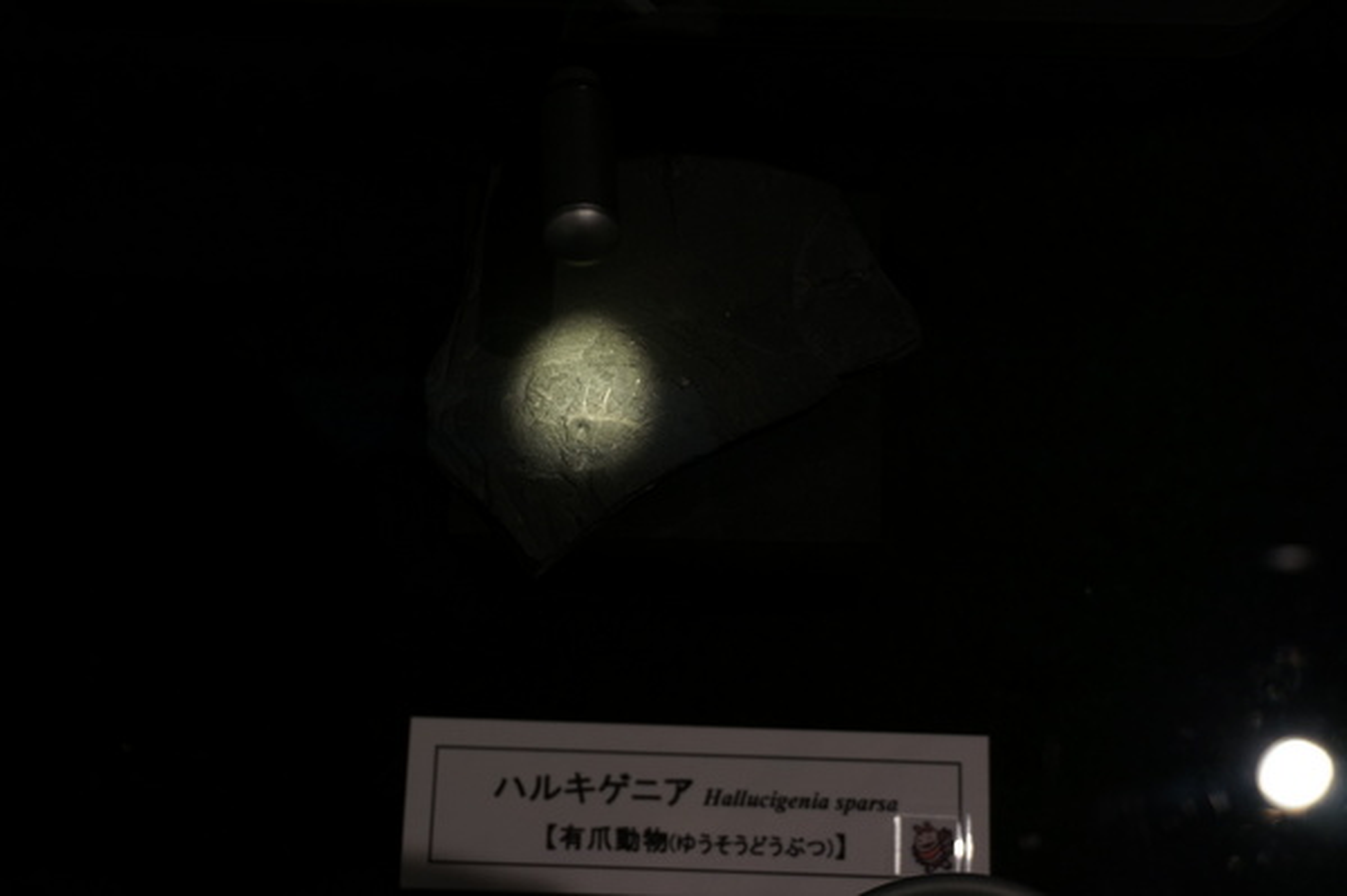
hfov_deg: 41.1
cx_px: 674
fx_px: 1794
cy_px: 448
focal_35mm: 48
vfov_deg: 28.0
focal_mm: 32
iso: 400
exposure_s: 1/60
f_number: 5
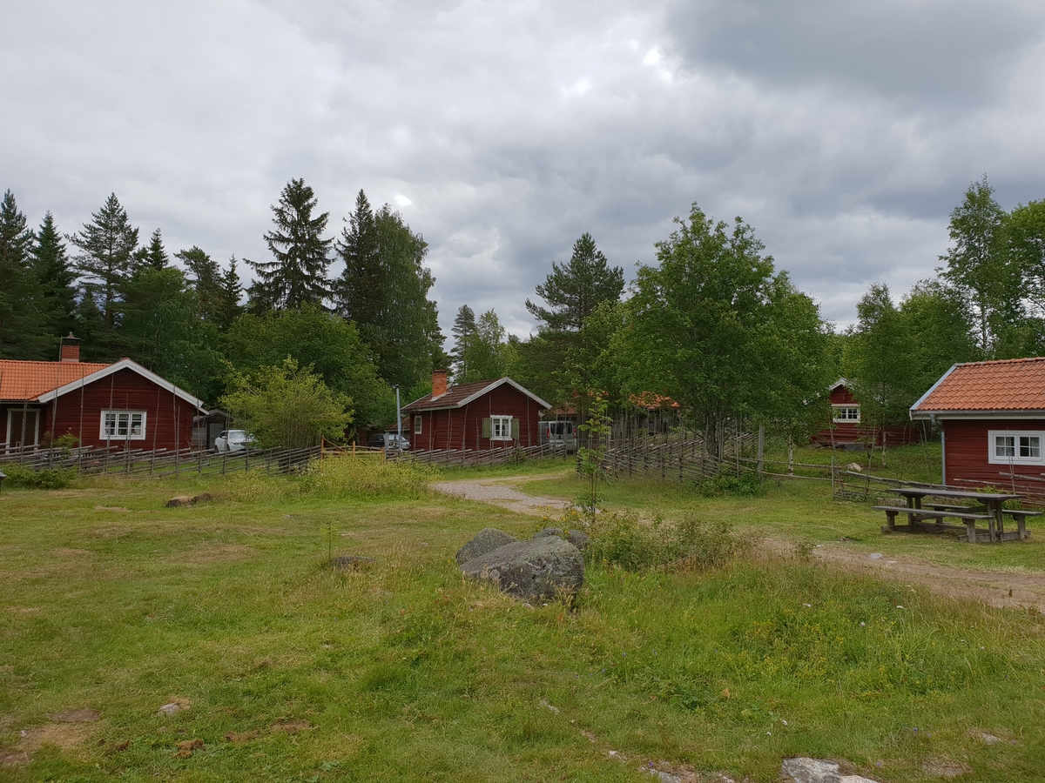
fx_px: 785
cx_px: 522
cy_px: 392
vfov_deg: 53.1
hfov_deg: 67.3
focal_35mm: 26
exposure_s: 1/1395
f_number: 2.4
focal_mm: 4.3
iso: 50
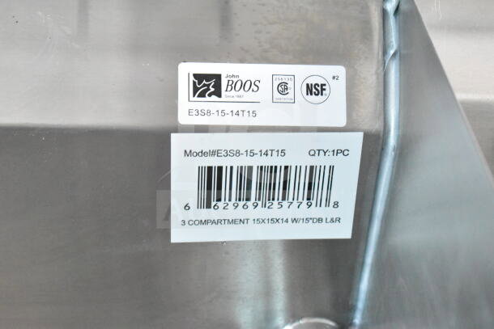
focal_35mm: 82
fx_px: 1132
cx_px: 247
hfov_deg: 24.6
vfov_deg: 16.6
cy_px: 164
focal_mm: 55
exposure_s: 1/100
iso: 14400
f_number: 5.6
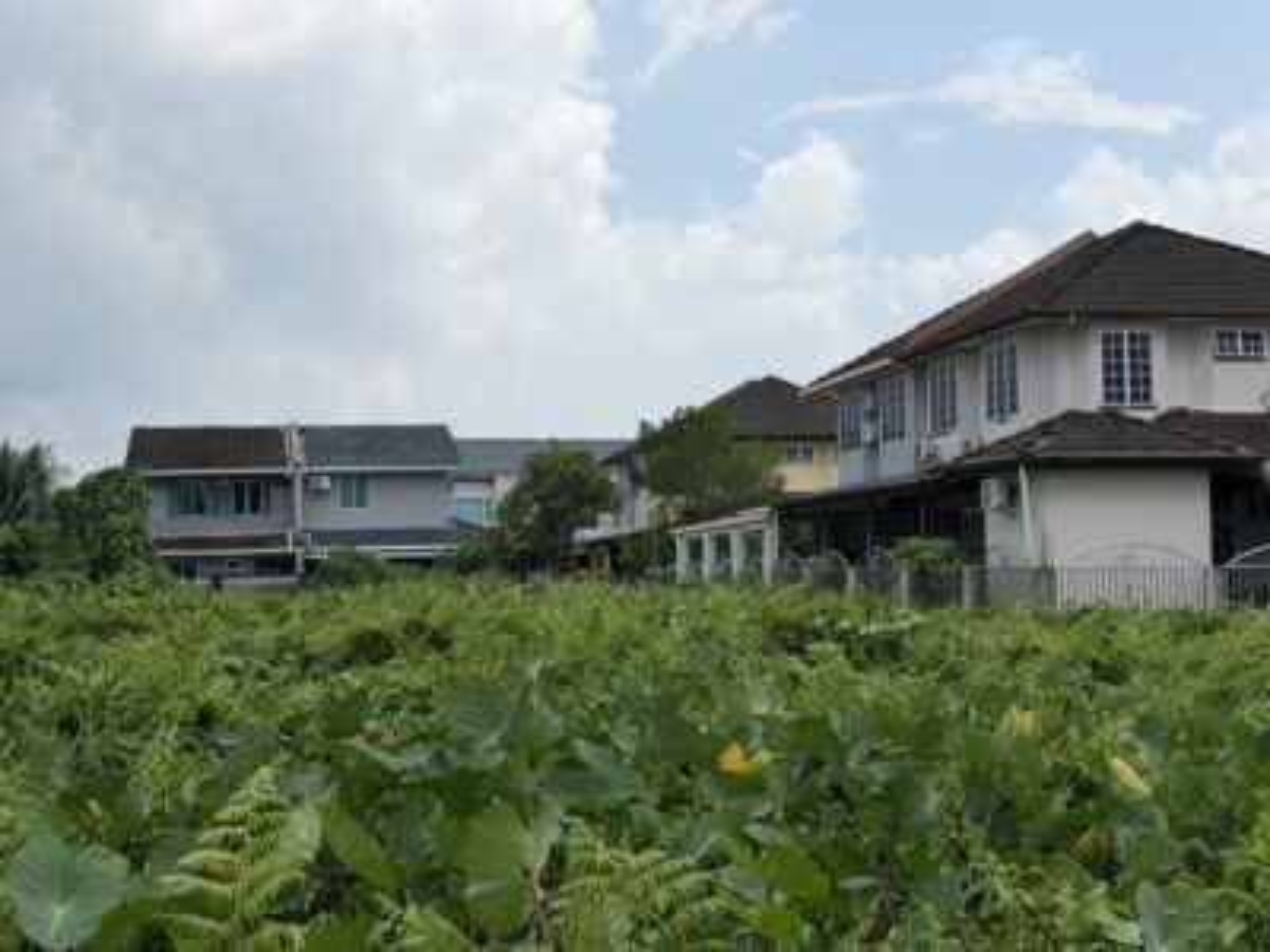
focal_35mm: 48
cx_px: 635
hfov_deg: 39.7
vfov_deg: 30.3
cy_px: 476
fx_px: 1761
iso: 80
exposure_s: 1/8772
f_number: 1.78
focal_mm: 6.76
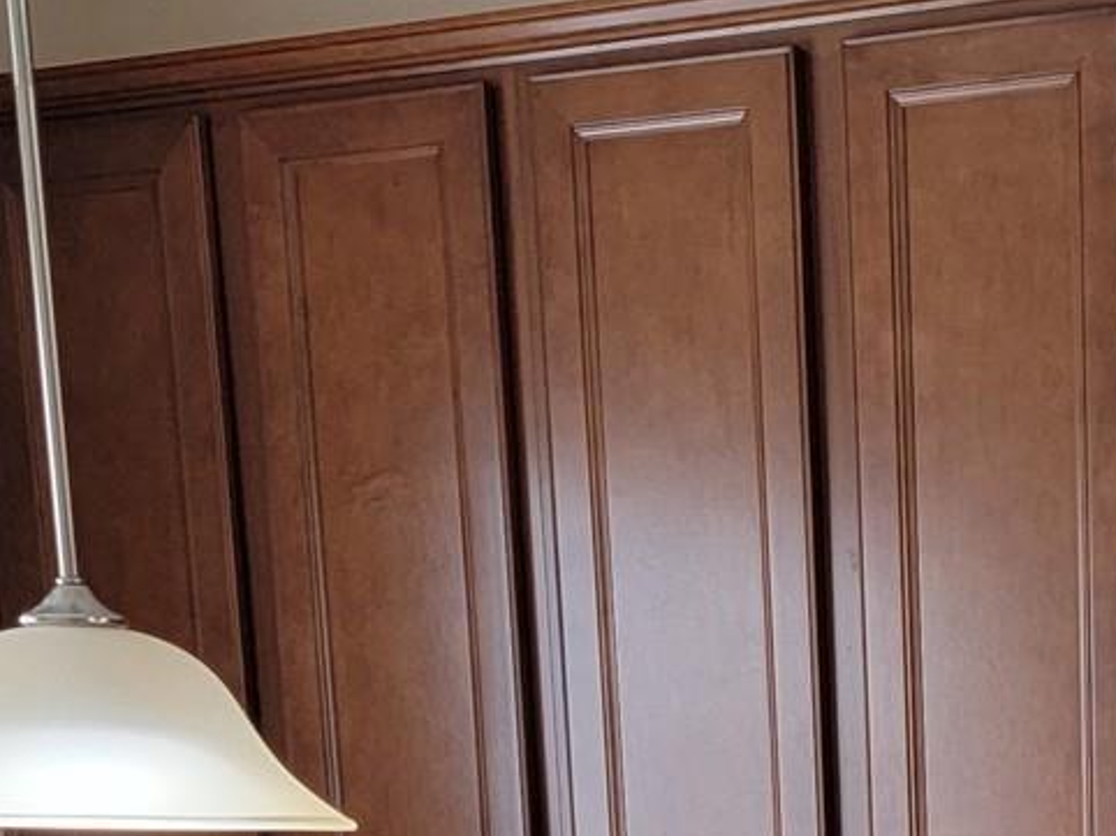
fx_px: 3287
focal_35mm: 102
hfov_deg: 18.8
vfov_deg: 12.7
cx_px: 1111
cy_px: 1665
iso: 200
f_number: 1.8
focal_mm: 6.7
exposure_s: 1/60
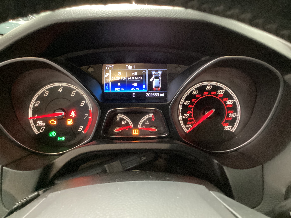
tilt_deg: -20.9
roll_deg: -0.4
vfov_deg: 45.4
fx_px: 261
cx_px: 146
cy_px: 109
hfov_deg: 58.4
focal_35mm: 31
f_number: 2.4
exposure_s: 1/20
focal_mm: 3.3
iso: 800
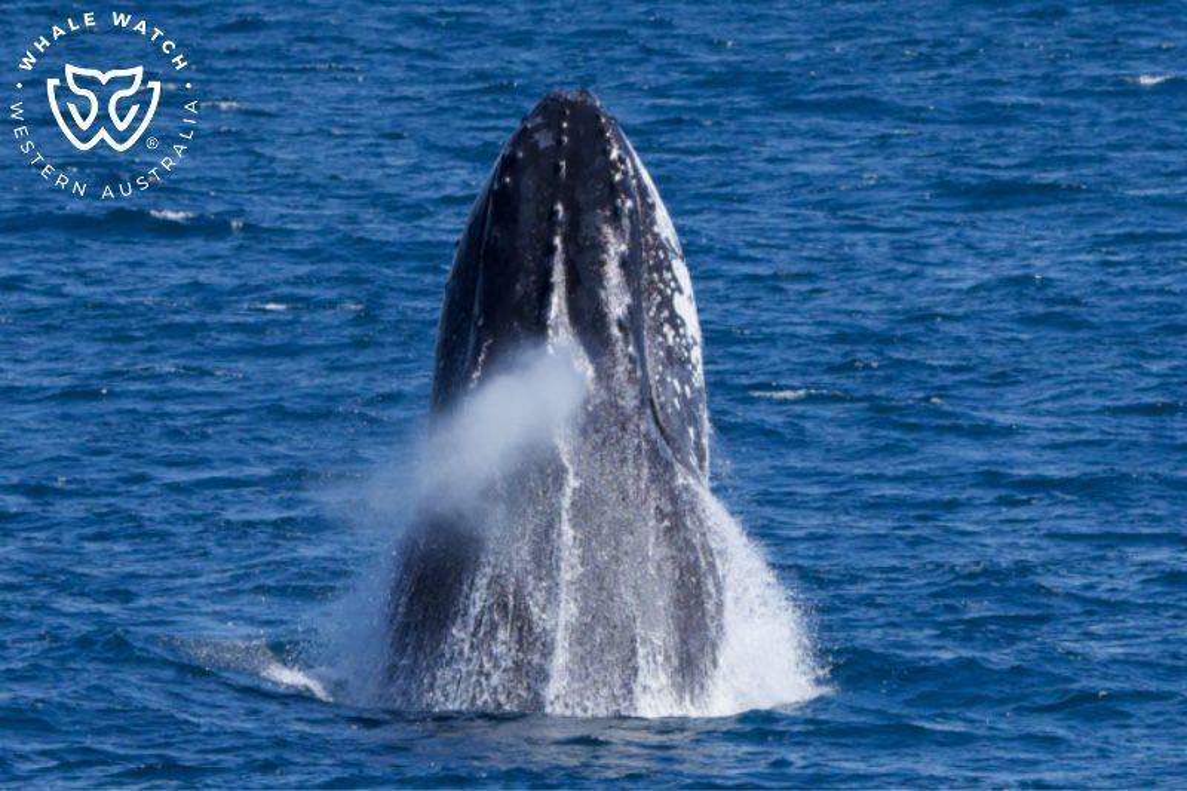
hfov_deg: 10.3
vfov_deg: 6.9
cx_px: 594
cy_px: 396
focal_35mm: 200
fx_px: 6593
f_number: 8
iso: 1250
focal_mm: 200
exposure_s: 1/3200
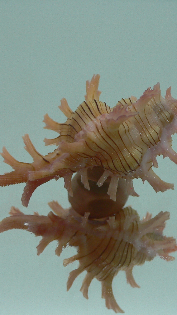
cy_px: 157
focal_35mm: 51
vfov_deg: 40.6
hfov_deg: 23.5
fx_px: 425
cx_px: 108
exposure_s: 1/60
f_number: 2.8
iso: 80
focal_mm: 4.6
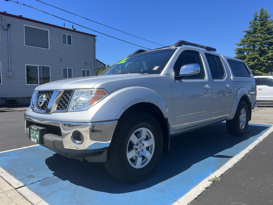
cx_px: 136
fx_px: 205
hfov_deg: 67.3
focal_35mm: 26
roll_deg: +0.7
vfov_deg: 53.1
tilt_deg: -3.3
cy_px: 102
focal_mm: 5.7
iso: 50
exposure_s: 1/2994
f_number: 1.5
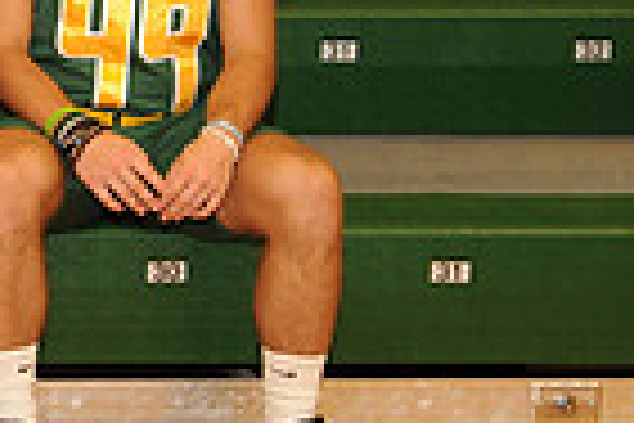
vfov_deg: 6.9
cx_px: -580
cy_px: 18
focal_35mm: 198
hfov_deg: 9.8
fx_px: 3487
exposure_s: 1/60
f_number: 6.3
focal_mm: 48
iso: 1250
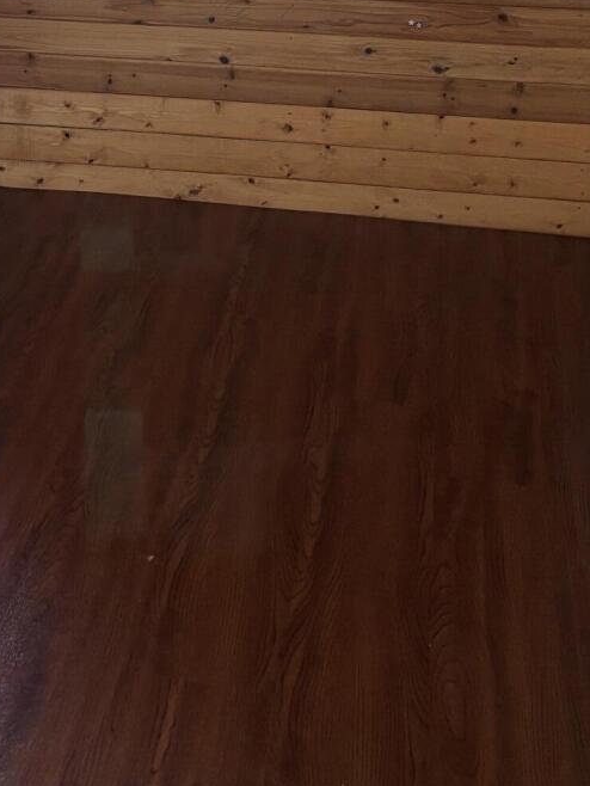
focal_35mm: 79
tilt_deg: -12.9
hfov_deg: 18.0
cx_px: -72
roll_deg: +1.0
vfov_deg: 23.4
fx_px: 1794
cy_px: -43
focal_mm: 5.96
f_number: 1.6
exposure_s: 1/60
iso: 200
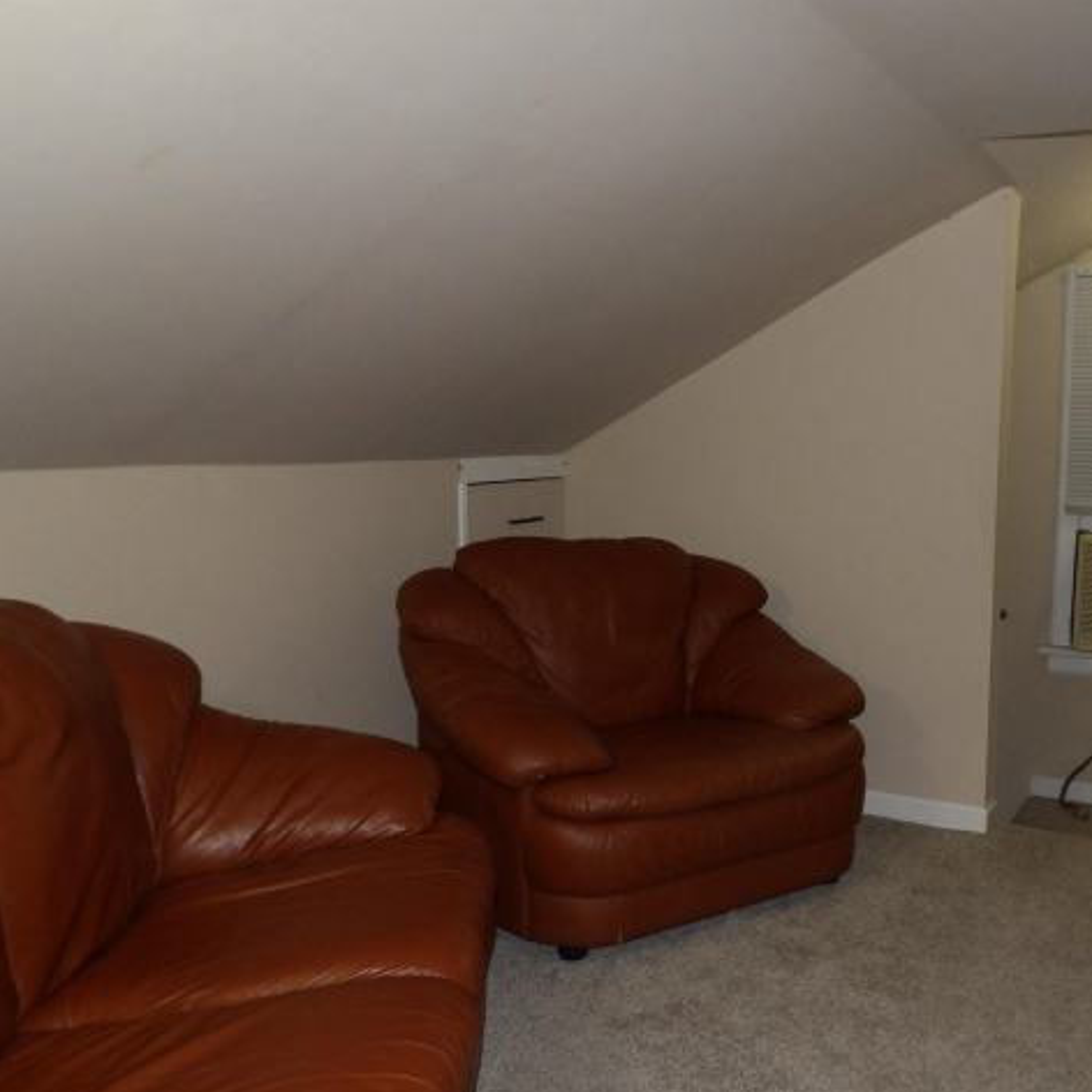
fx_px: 1071
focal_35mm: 30
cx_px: 732
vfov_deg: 54.0
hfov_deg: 52.9
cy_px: 576
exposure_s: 1/33
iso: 200
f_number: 3.2
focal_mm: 4.3
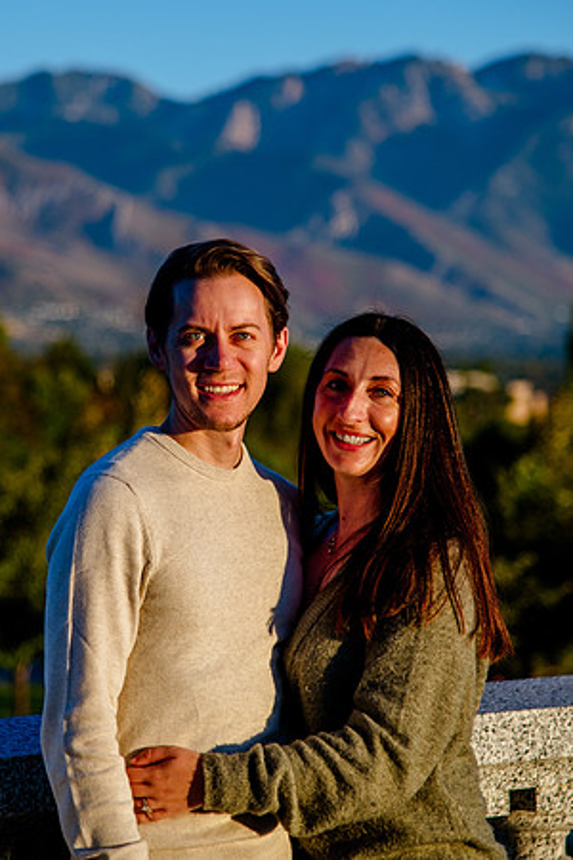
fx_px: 3813
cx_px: 188
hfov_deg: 8.6
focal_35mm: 160
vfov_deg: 12.9
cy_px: 430
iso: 500
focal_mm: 105
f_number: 4
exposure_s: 1/2000
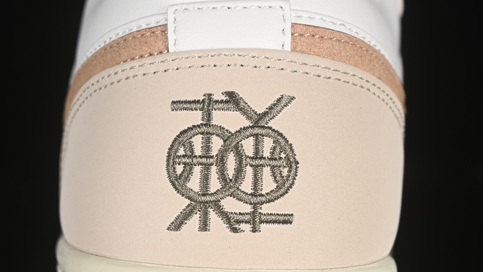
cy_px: 181
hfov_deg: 21.6
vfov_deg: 12.2
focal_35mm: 99
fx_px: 1268
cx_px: 241
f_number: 7.1
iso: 160
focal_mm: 50
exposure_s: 1/80
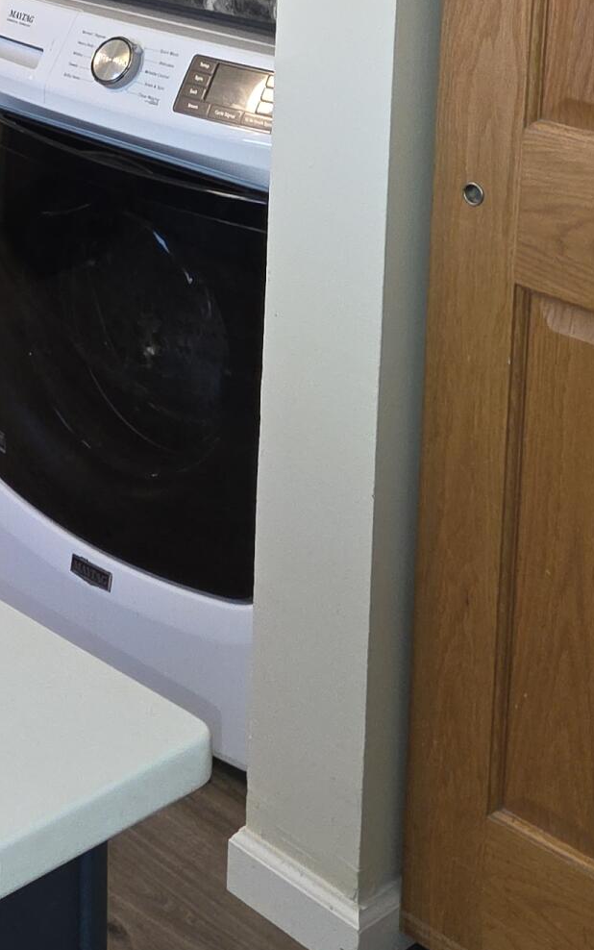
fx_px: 1916
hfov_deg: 16.9
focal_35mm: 74
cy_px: -77
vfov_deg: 25.9
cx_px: -97
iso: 125
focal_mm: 5.4
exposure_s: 1/40
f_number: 1.8
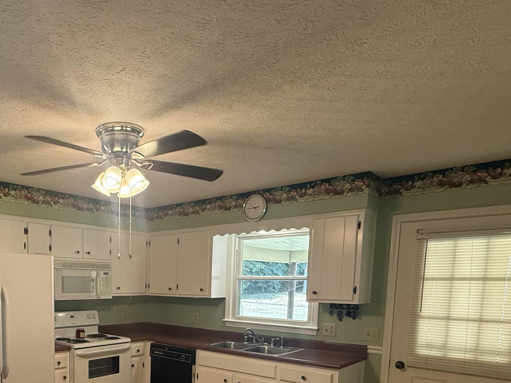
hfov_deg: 60.1
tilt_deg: -6.0
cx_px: 130
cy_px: 327
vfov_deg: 46.1
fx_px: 413
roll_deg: -0.1
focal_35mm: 28
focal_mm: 2.22
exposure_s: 1/120
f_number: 2.2
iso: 250
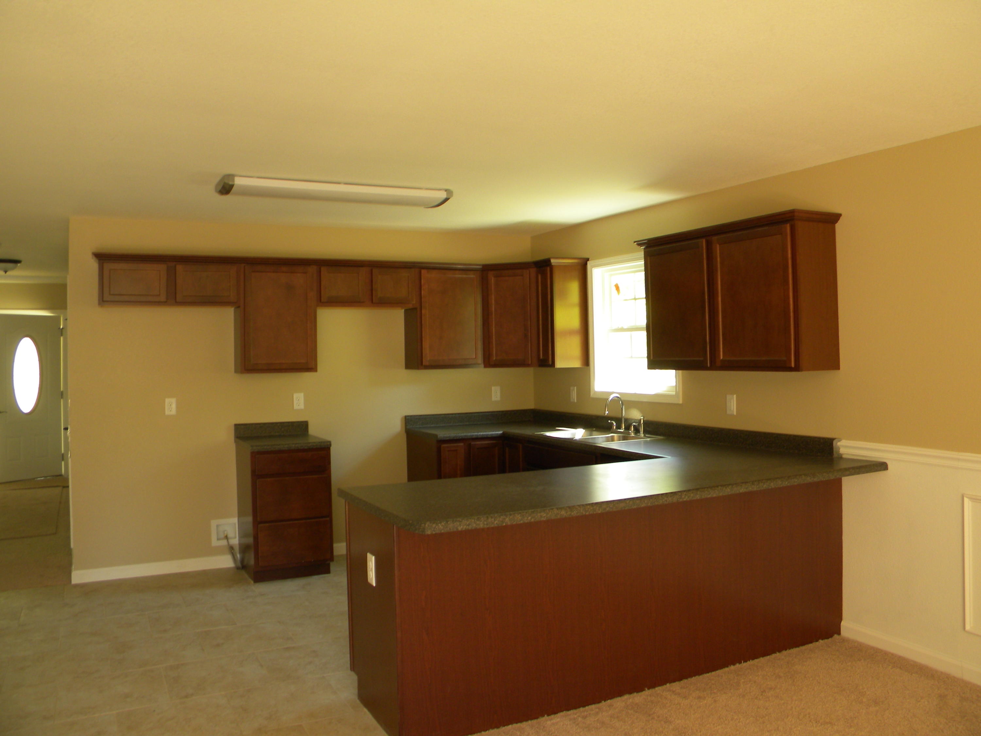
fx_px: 794
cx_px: 490
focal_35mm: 28
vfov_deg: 49.7
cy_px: 368
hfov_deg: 63.4
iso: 80
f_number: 3.5
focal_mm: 5
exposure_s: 1/12.2
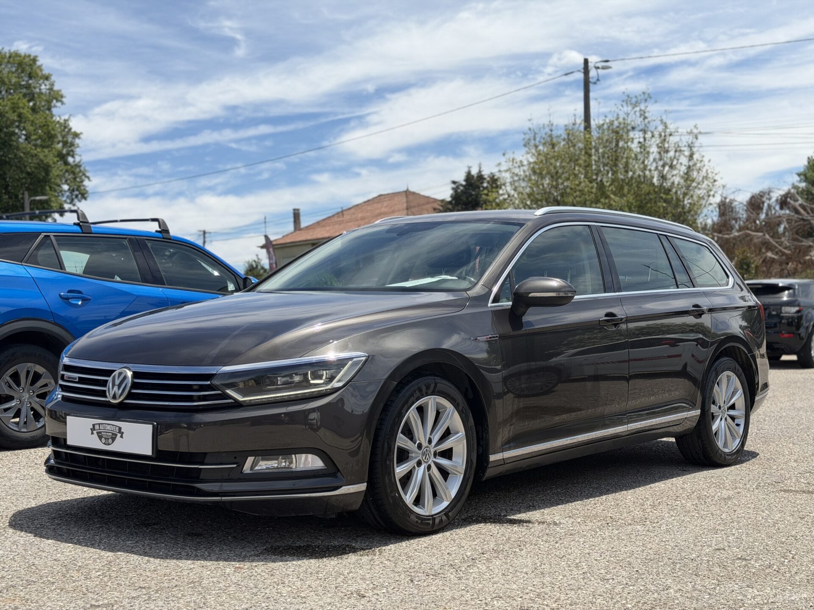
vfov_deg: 30.3
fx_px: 1129
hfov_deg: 39.7
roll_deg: +2.7
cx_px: 407
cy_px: 305
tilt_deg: +1.3
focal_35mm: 48
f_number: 1.78
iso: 100
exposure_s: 1/2667
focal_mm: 6.76
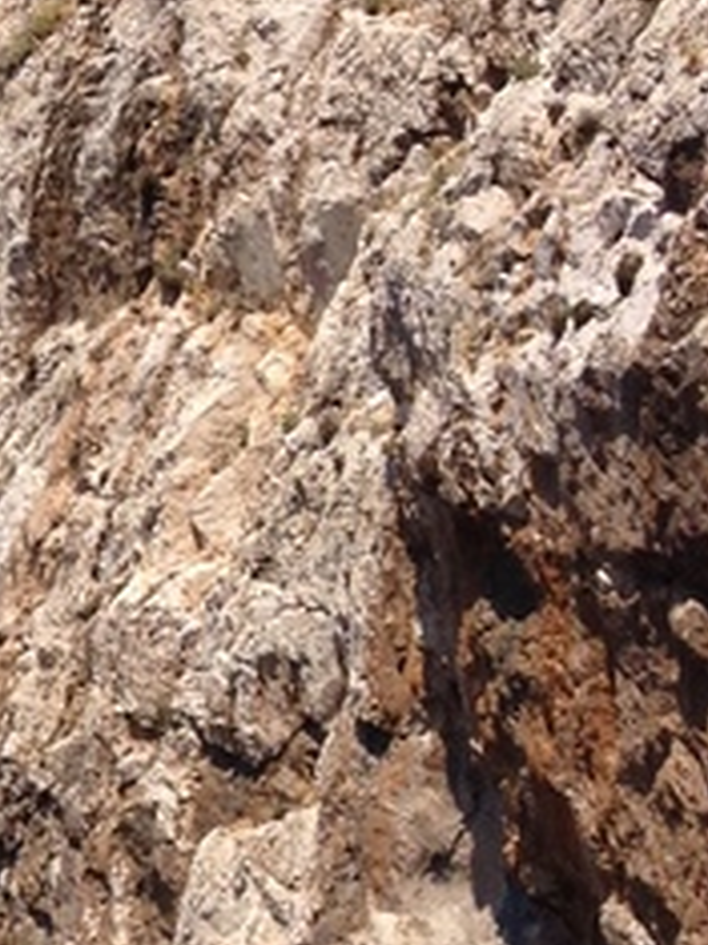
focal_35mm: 179
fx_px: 4886
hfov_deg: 7.6
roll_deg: -0.2
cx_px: -1066
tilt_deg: -8.4
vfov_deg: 11.0
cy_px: 627
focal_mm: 4.28
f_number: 2.4
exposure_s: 1/1905
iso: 50
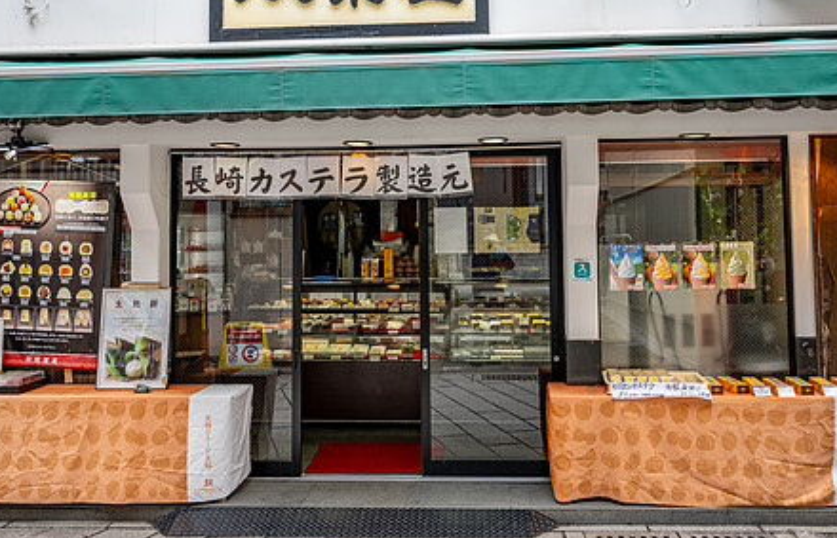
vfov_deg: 34.0
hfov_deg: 51.2
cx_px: 426
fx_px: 874
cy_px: 190
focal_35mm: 38
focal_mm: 24
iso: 80
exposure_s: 1/200
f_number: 2.8
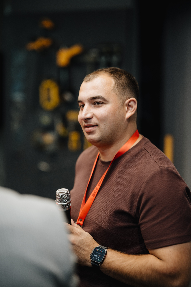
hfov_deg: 16.1
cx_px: 96
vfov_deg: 23.9
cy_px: 144
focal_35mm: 85
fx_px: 676
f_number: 1.8
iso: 250
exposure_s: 1/125
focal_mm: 85
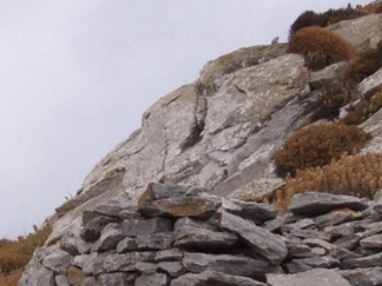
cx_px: -399
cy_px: 361
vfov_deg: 9.6
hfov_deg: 11.6
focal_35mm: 152
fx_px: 1677
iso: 50
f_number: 2.4
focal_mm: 4.28
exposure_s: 1/2513
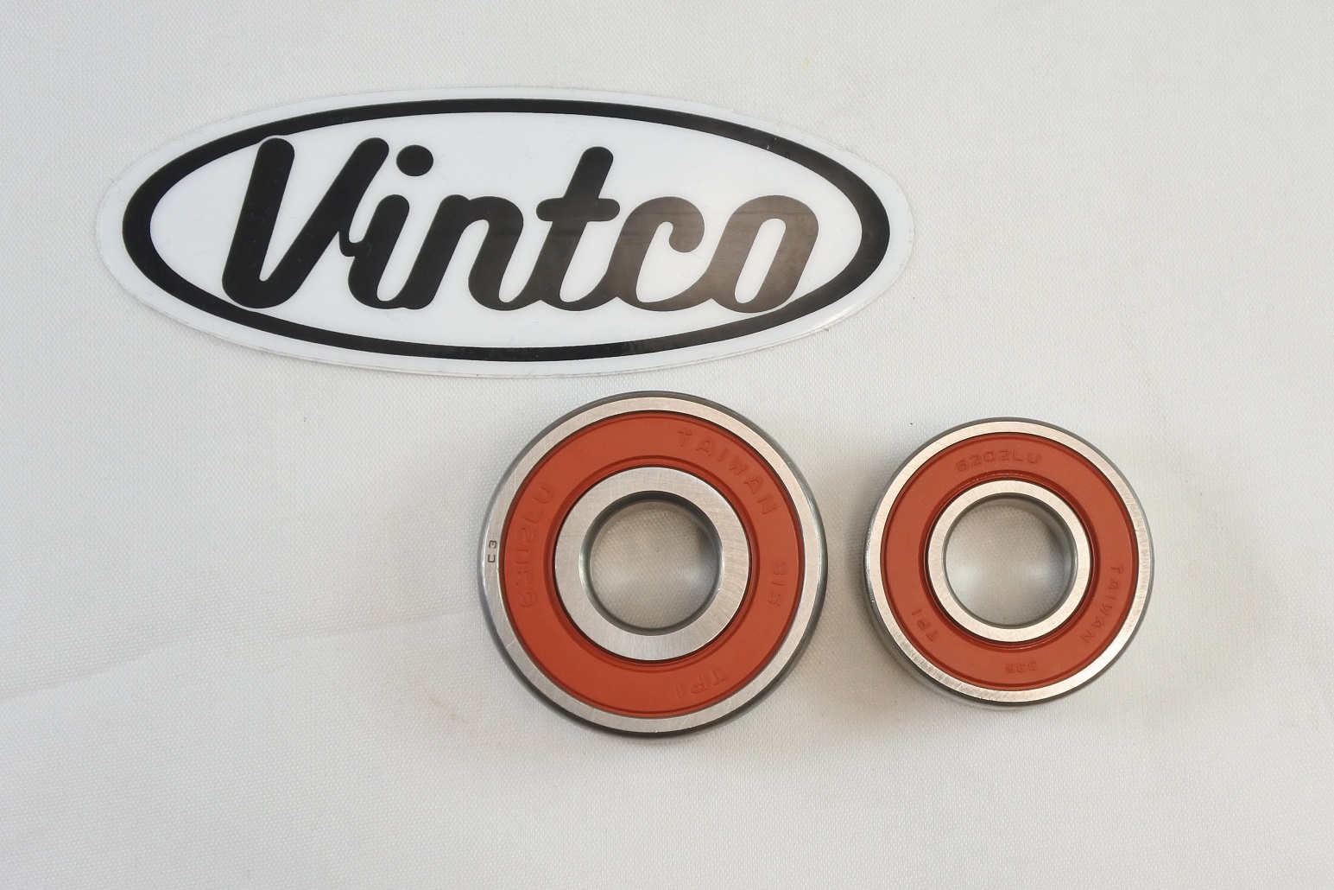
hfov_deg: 40.3
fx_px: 1816
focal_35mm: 49
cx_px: 667
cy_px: 445
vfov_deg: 27.5
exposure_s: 1/160
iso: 400
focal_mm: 18.4
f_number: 4.5
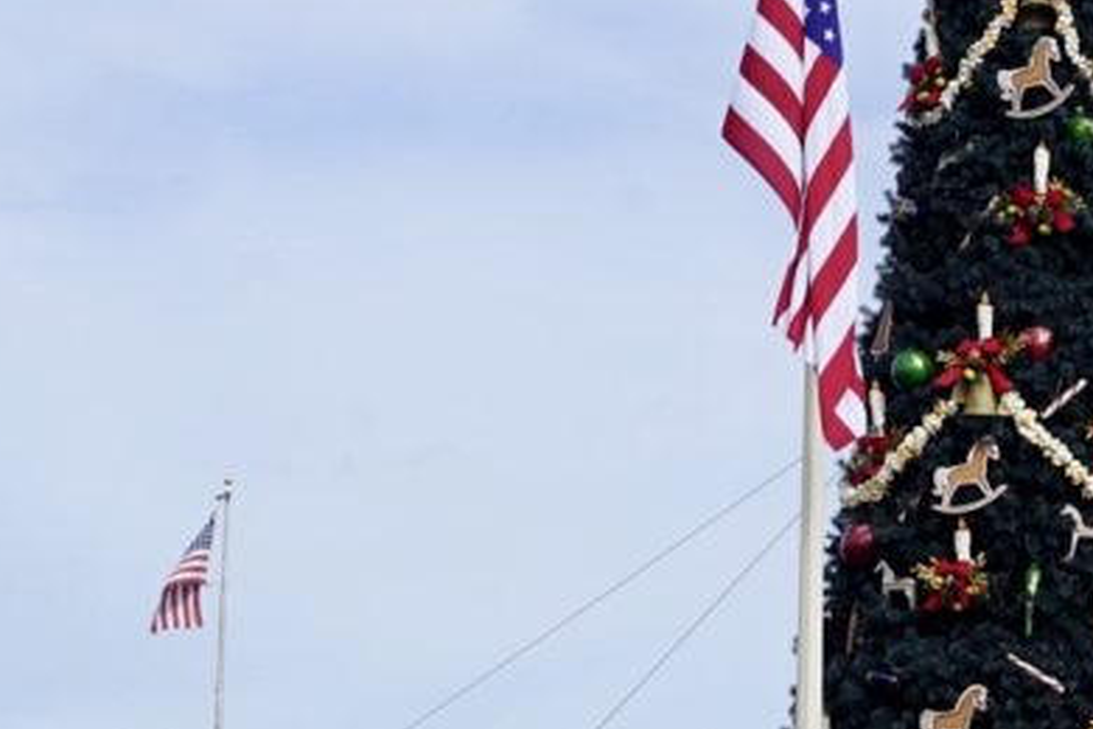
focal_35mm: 154
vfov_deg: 8.9
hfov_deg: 12.9
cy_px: 597
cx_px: 1412
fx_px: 4675
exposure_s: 1/200
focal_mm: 50
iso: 100
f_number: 10
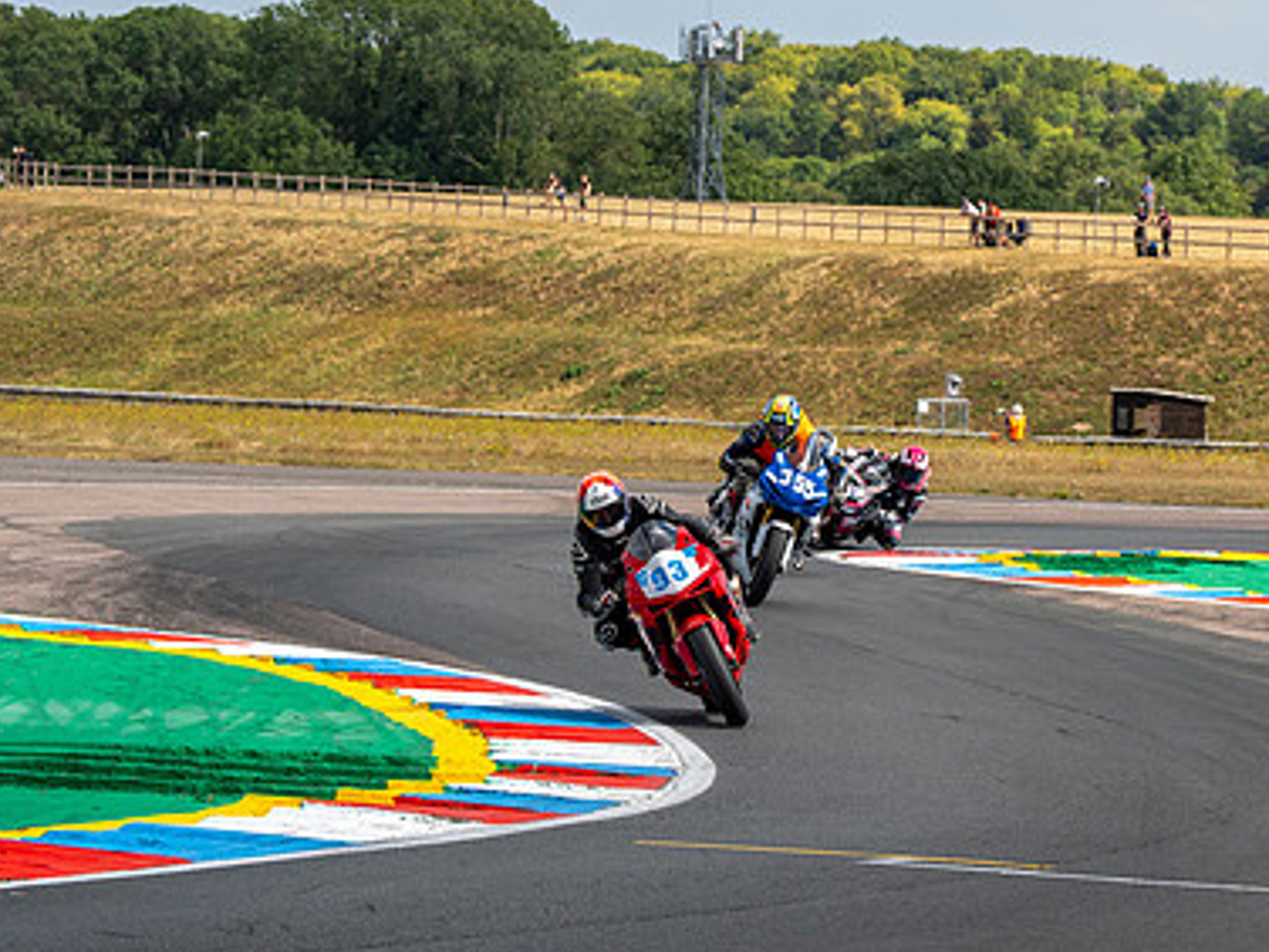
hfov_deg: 7.8
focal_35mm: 253
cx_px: 979
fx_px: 9275
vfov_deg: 5.9
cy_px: 292
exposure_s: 1/320
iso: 125
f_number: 9
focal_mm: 159
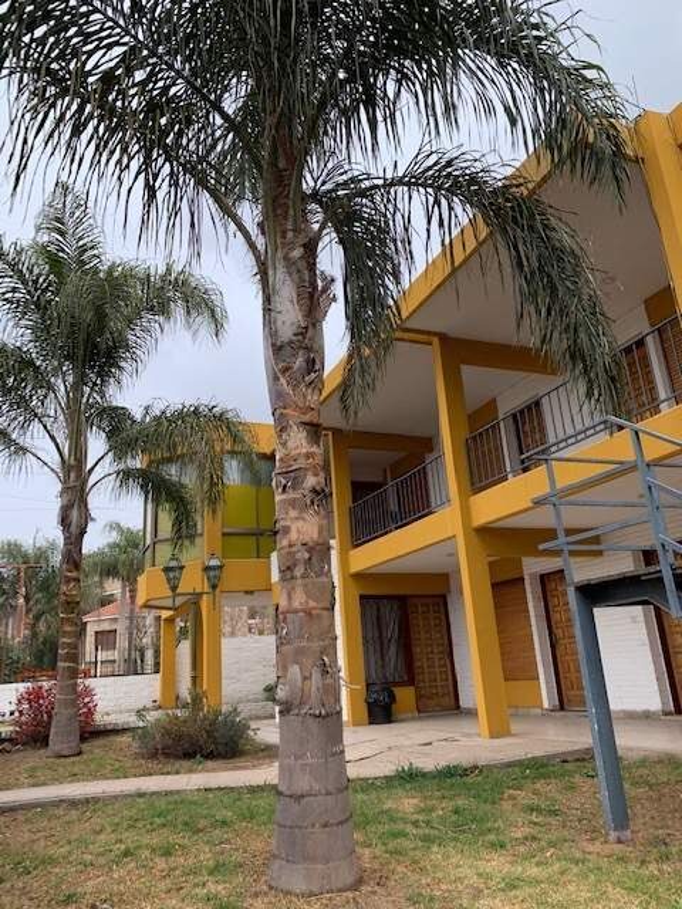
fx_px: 683
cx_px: 341
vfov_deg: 67.3
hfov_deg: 53.1
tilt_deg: +18.5
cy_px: 454
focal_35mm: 26
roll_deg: +3.9
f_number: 1.8
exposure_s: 1/122
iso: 25
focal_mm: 4.25
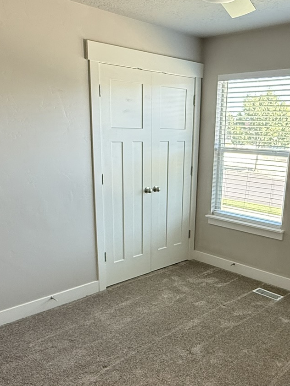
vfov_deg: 53.3
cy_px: 245
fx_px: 380
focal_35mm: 34
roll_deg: -1.8
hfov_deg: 41.5
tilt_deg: -15.7
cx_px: 179
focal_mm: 2.22
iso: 400
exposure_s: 1/91
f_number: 2.2
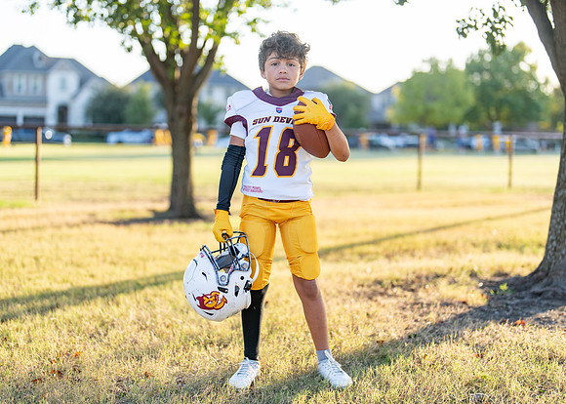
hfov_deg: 34.3
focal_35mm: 57
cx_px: 279
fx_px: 917
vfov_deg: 24.8
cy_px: 194
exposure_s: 1/1250
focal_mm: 50
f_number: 1.2
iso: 100
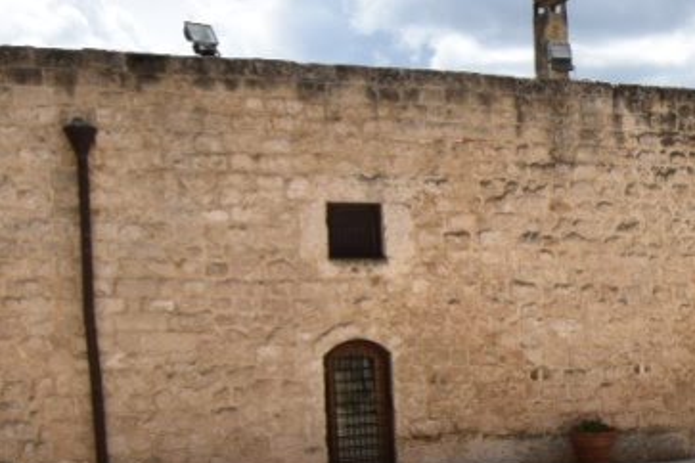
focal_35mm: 67
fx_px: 1293
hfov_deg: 26.6
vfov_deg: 20.0
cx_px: 842
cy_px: 388
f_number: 14
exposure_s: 1/125
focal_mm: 10
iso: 100
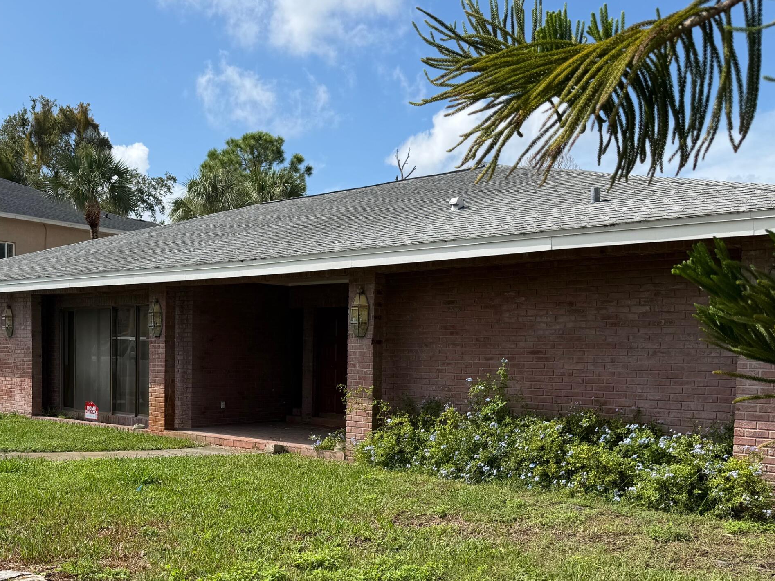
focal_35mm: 38
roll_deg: -1.2
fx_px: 851
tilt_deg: -4.1
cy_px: 396
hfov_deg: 48.2
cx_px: 263
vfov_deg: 37.2
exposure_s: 1/4673
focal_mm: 6.76
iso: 80
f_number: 1.78
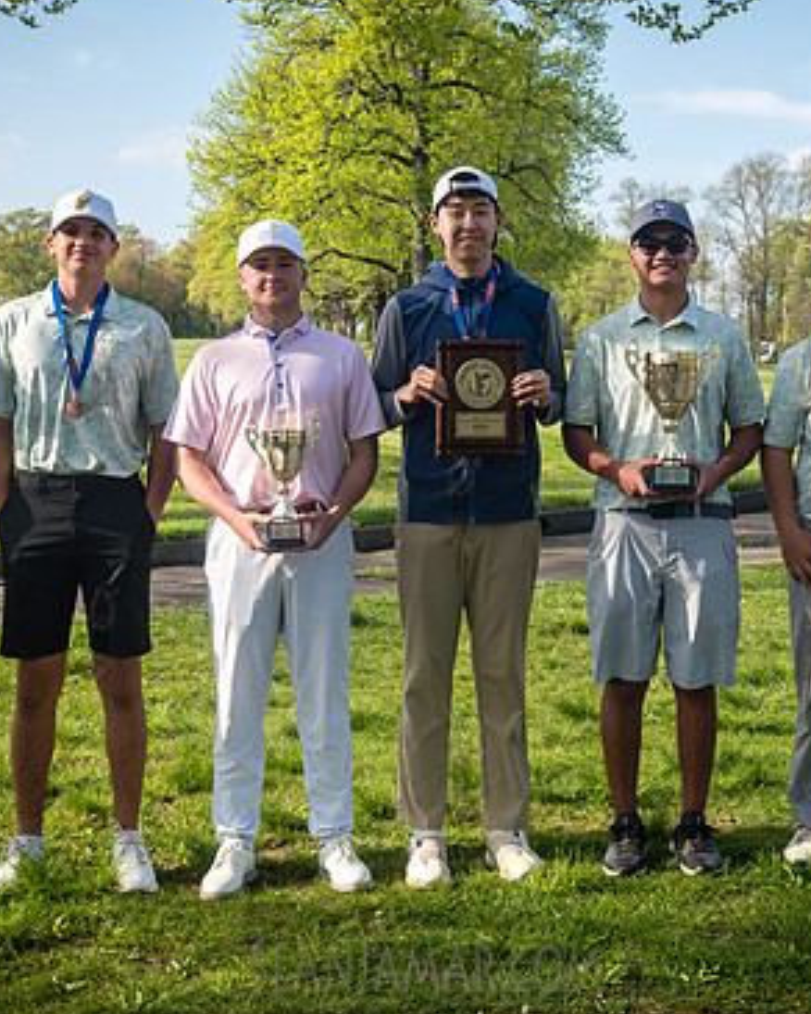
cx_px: 458
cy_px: 496
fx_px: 2130
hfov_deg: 21.5
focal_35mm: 71
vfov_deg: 26.8
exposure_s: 1/200
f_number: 8
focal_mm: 35
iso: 200
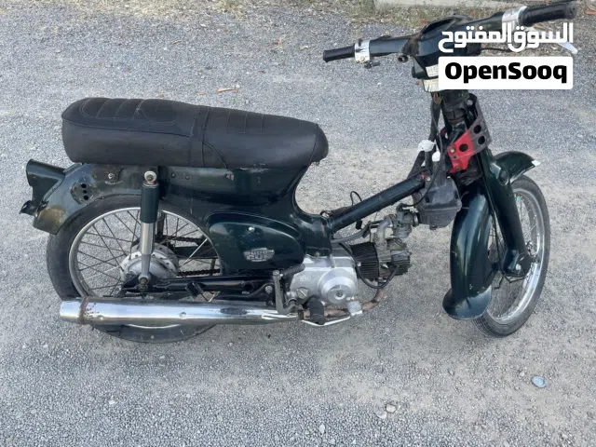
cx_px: 298
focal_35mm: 26
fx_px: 448
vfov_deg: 53.1
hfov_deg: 67.3
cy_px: 224
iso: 32
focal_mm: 4.2
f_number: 1.6
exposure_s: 1/237
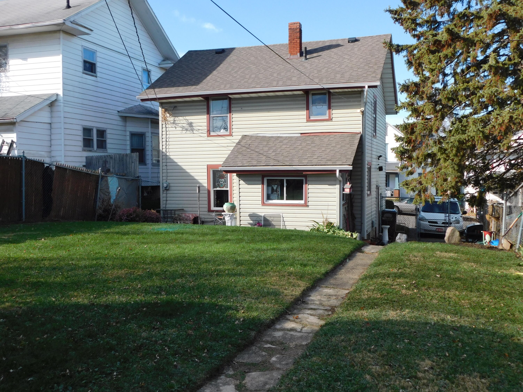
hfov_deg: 51.4
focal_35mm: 36
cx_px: 262
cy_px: 196
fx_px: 544
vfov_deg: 39.7
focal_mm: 6.3
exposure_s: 1/640
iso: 125
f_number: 3.5
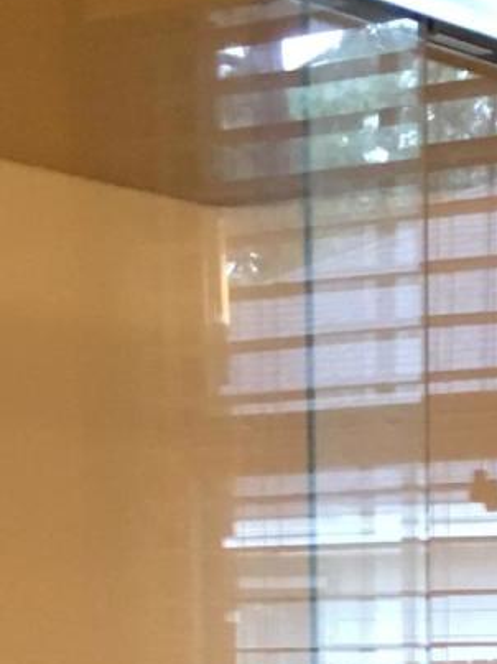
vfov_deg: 12.2
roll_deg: -0.4
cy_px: 1307
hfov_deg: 10.2
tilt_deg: -11.0
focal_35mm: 144
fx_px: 2758
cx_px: 576
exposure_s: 1/15
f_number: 2.2
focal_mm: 4.15
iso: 64
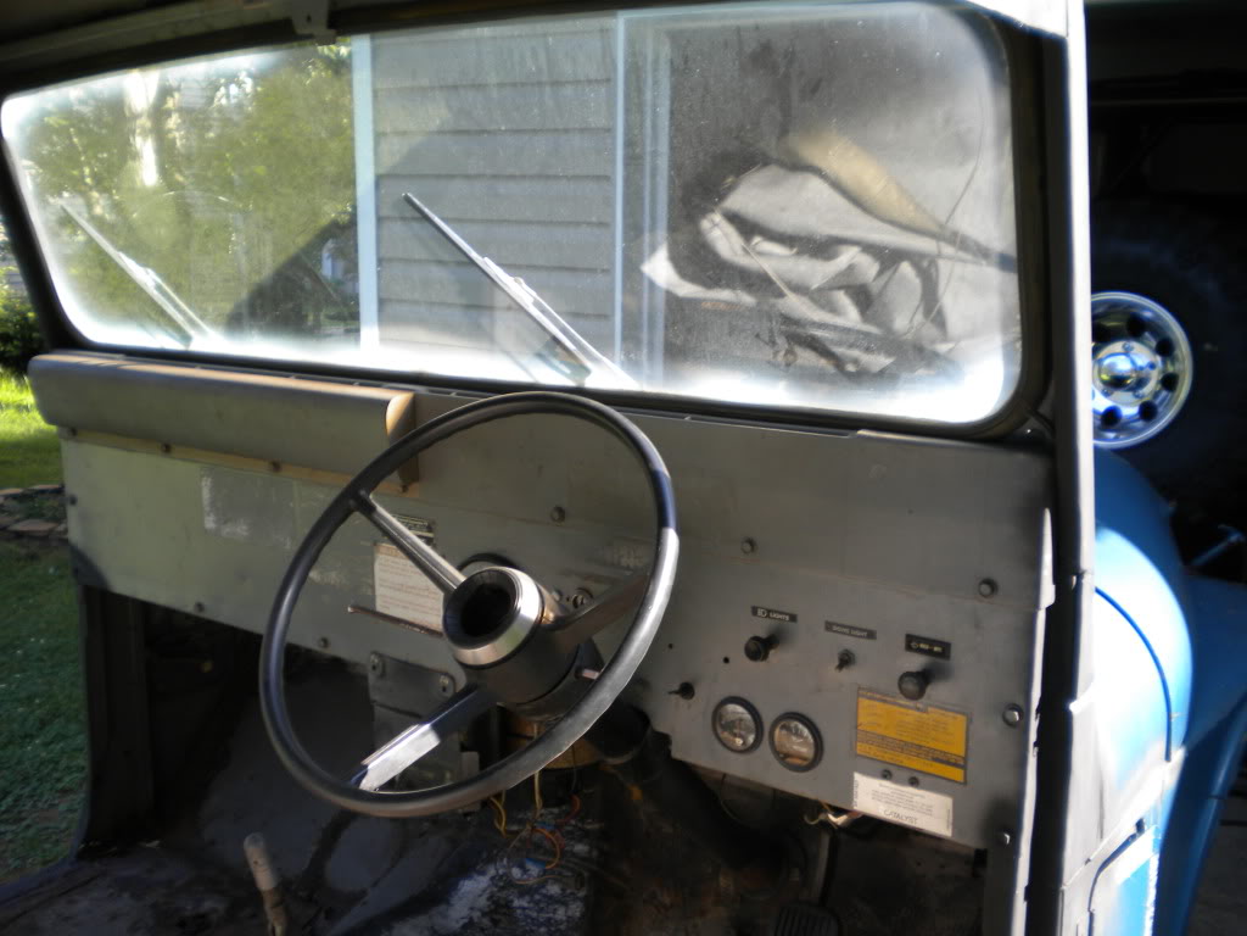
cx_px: 624
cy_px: 468
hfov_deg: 52.6
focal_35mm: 35
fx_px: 1261
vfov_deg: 40.7
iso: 80
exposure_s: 1/140
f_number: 3.1
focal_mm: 6.3
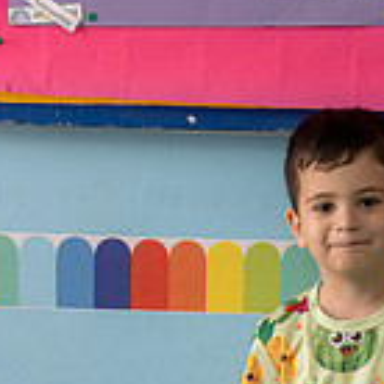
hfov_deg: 9.2
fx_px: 2372
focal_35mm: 189
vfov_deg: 9.1
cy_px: 540
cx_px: 337
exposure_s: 1/160
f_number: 5.6
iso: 1600
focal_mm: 68
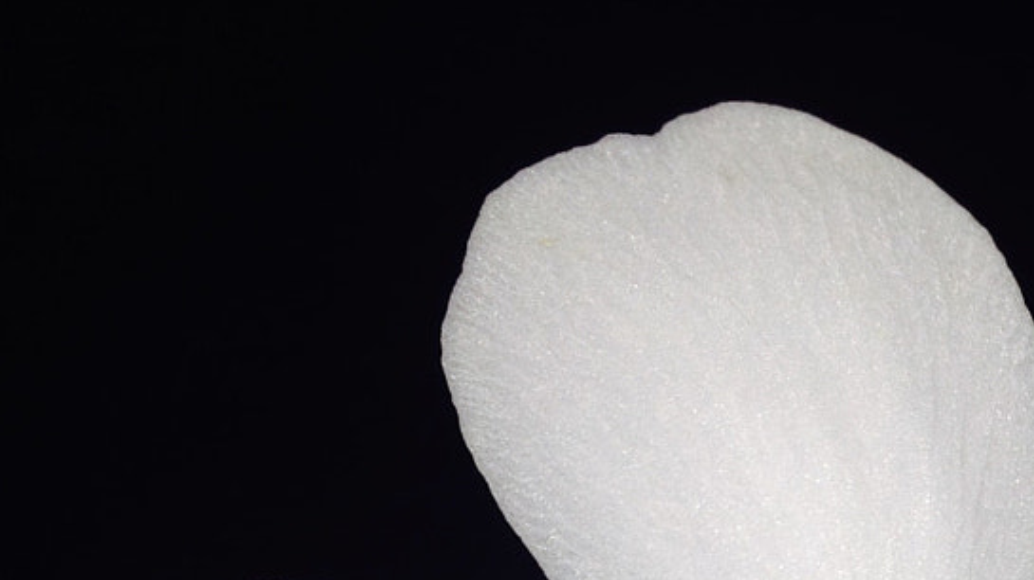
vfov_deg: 10.3
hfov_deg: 18.8
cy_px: 993
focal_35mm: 112
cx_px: 941
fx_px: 3069
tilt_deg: -55.8
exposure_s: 1/74
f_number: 2.4
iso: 50
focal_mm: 4.28
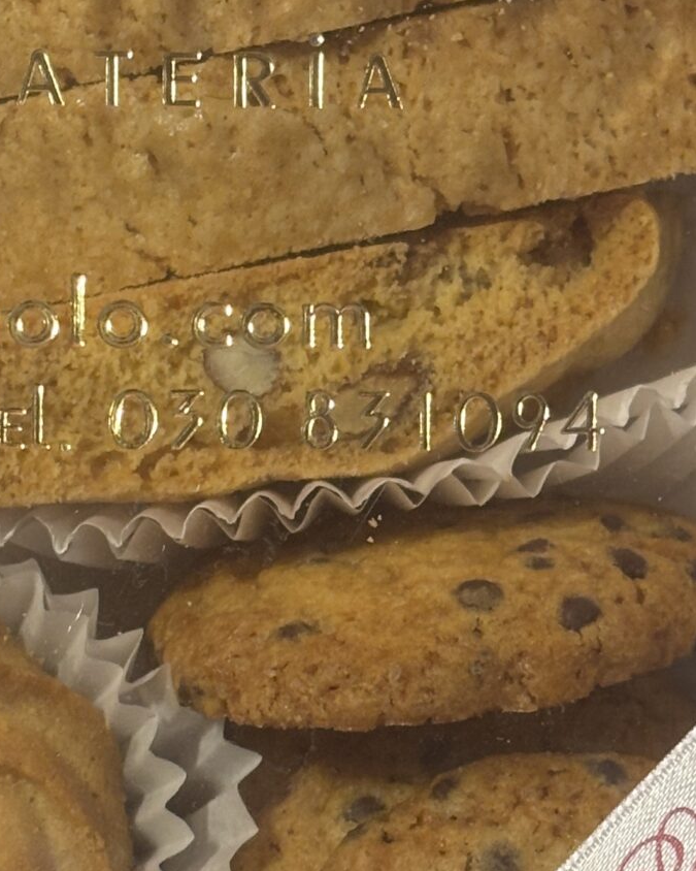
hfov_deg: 10.0
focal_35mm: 154
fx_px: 3966
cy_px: 642
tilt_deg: -84.8
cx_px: 236
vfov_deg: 12.5
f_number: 1.6
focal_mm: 5.96
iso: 125
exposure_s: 1/50
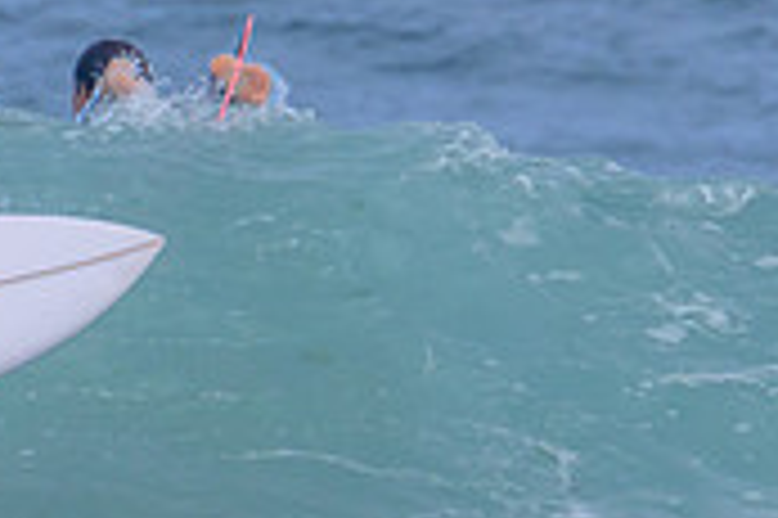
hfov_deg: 0.6
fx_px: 78308
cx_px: -36
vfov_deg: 0.4
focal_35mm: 3627
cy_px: 549
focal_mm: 800
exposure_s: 1/2000
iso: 900
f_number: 11
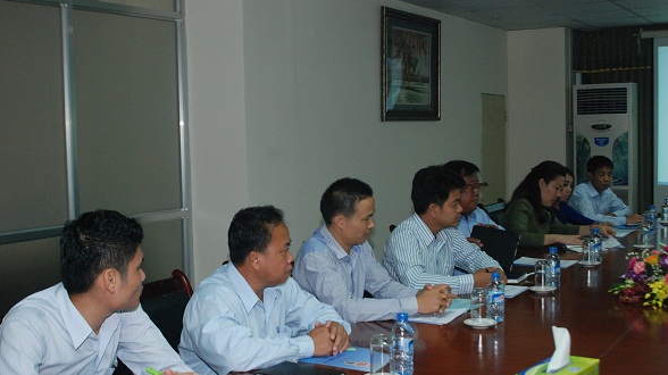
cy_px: 193
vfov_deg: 26.5
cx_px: 340
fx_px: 797
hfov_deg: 45.5
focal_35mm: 45
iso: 1000
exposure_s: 1/80
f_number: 5
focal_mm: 28
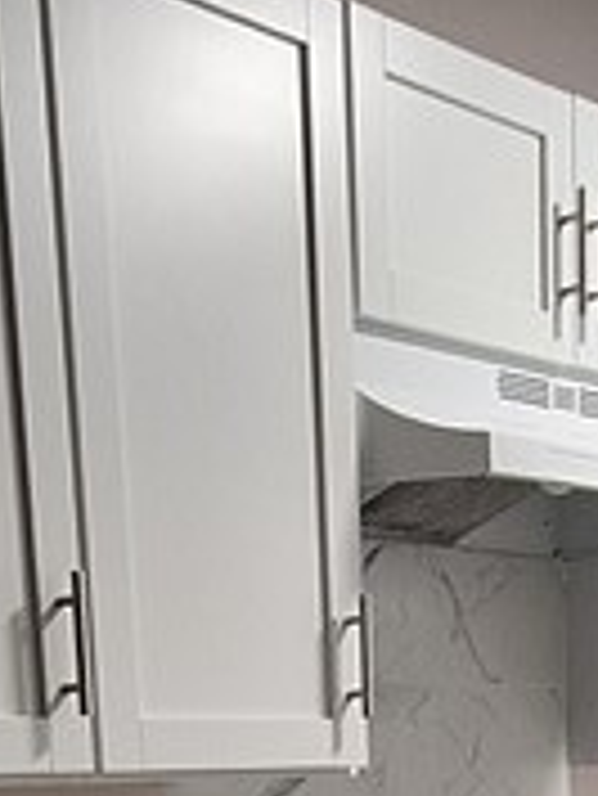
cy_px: 1241
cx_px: 454
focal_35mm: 75
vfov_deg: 21.3
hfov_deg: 19.5
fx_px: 1725
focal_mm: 1.74
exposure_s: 1/40
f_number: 2.2
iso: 100
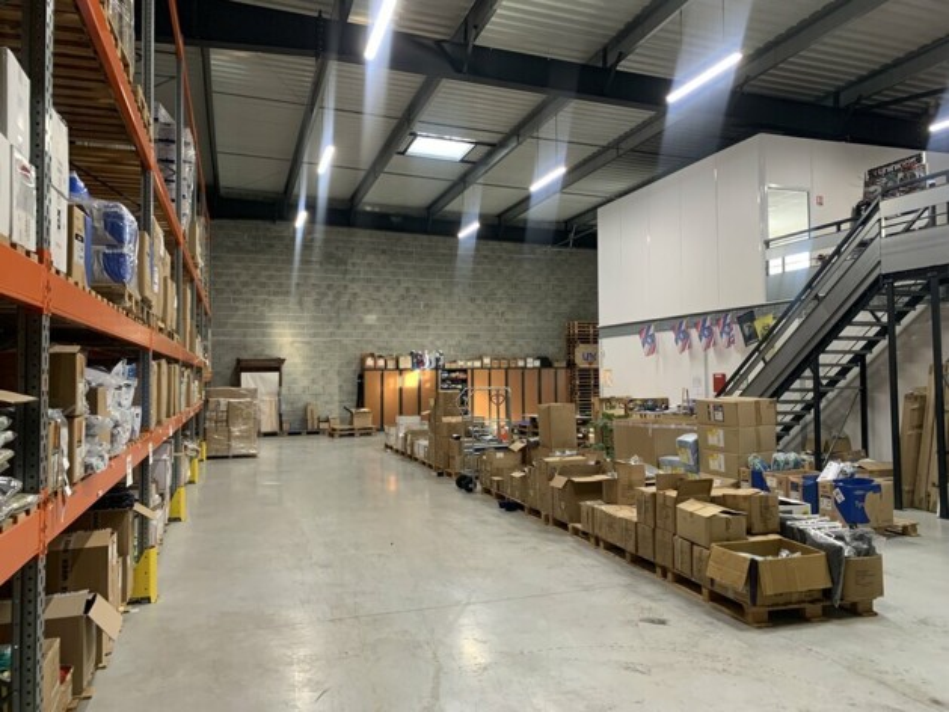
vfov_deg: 53.1
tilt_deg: +2.8
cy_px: 356
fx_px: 713
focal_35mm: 26
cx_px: 474
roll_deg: +0.9
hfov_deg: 67.3
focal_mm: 4.25
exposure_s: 1/50
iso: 200
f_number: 1.8
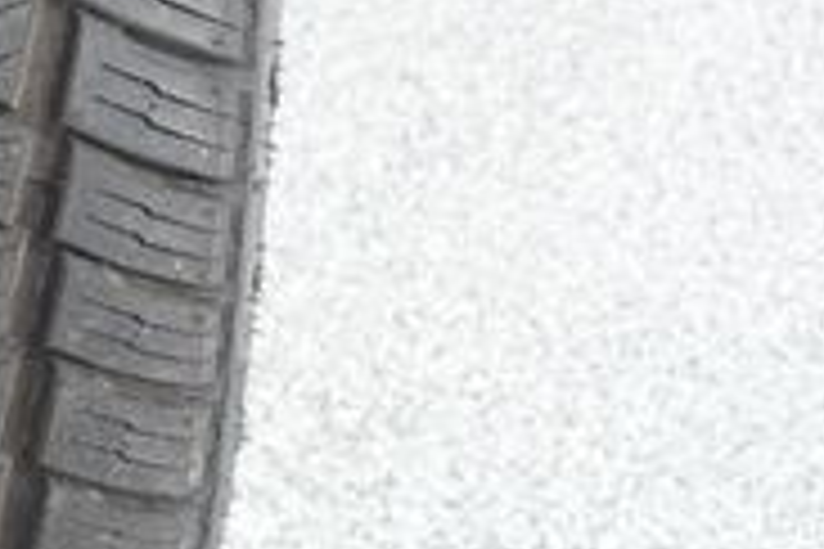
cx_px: -185
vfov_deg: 12.8
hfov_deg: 18.4
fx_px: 2403
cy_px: -76
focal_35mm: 105
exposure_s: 1/160
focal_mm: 20
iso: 100
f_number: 3.5
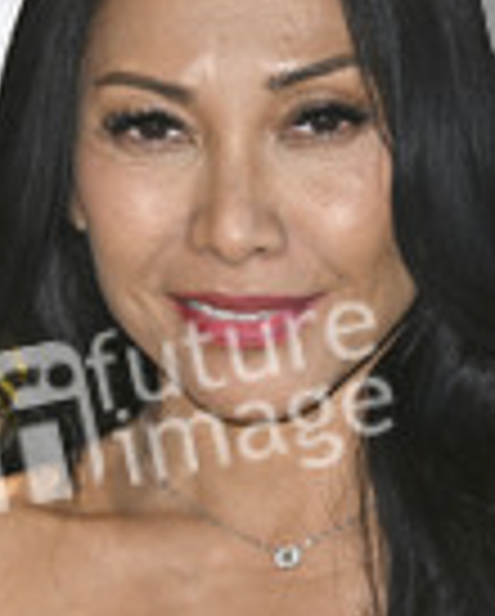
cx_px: 292
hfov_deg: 4.3
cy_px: 634
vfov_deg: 5.4
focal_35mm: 358
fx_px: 6541
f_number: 6.3
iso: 2000
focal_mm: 131
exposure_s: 1/250
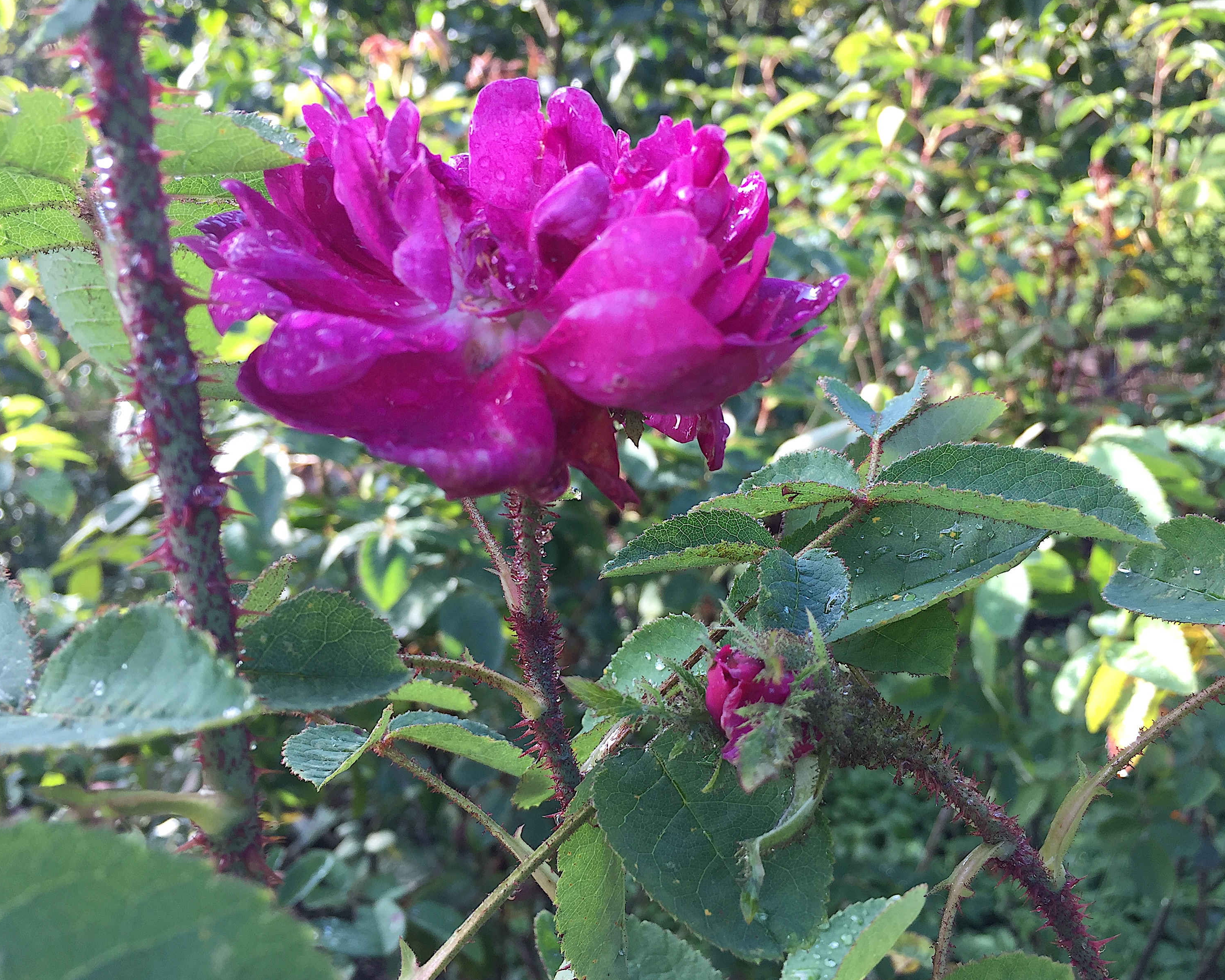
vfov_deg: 47.1
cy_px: 491
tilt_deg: -14.9
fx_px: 1124
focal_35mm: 31
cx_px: 627
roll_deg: +7.0
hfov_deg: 57.2
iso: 32
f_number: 2.2
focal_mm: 4.15
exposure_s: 1/106
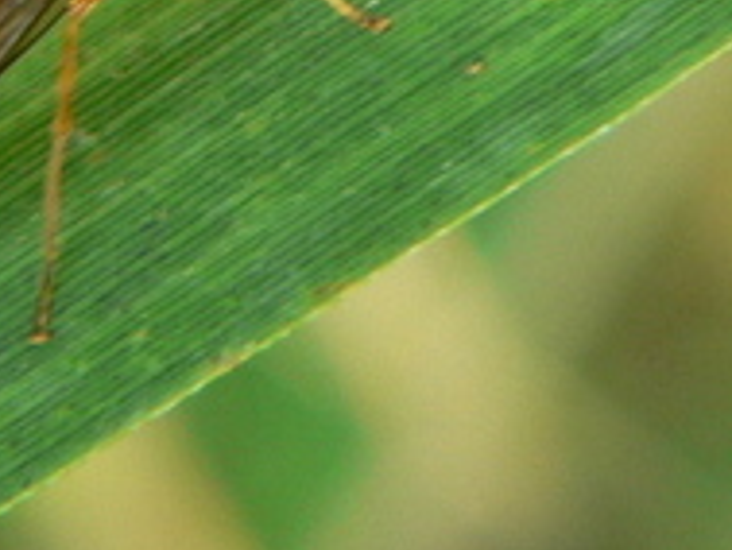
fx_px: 6306
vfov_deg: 5.0
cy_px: -240
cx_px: 234
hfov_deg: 6.6
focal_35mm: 298
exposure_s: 1/60
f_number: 2.8
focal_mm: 11
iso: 150
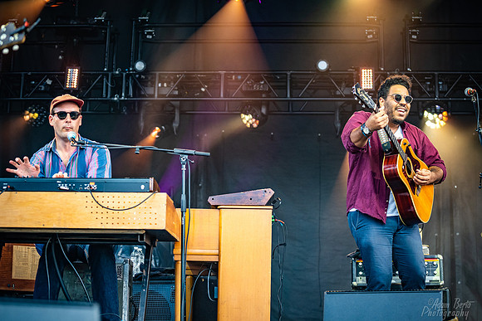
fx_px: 1021
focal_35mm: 76
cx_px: 245
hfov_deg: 26.6
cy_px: 161
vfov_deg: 17.9
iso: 1250
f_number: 3.2
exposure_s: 1/800
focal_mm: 70
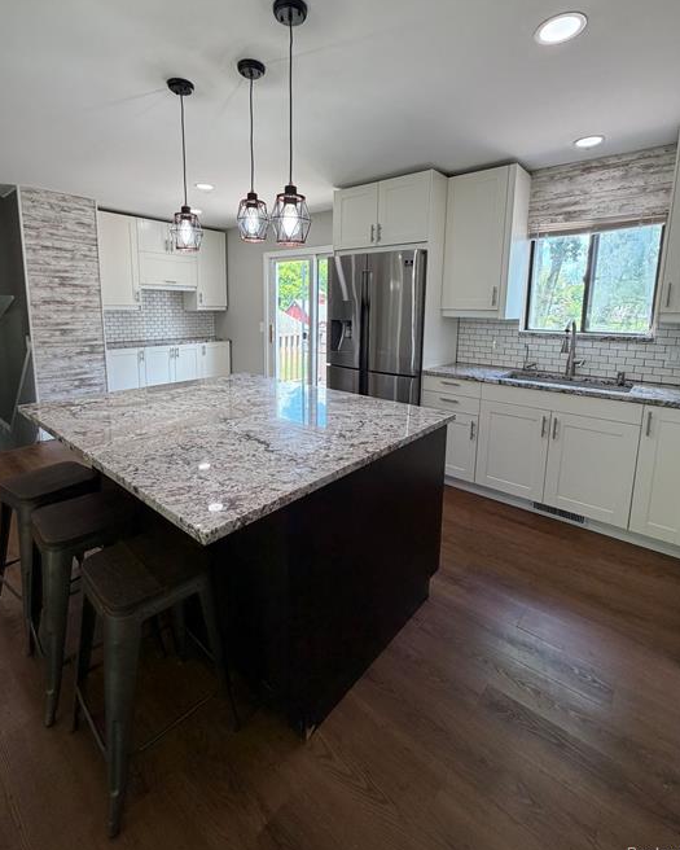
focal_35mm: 16
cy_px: 368
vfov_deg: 92.6
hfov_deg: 80.4
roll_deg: -0.9
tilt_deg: -9.0
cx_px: 332
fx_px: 402
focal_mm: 2.22
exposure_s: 1/120
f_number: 2.2
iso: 250
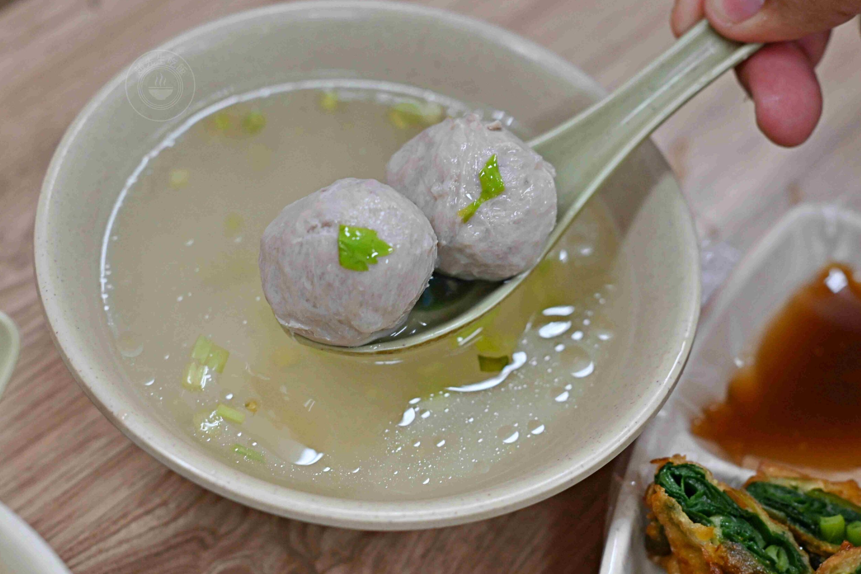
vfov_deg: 17.7
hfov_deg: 26.3
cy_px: 283
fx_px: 1842
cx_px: 435
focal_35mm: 77
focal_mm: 50
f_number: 3.2
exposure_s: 1/200
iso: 720
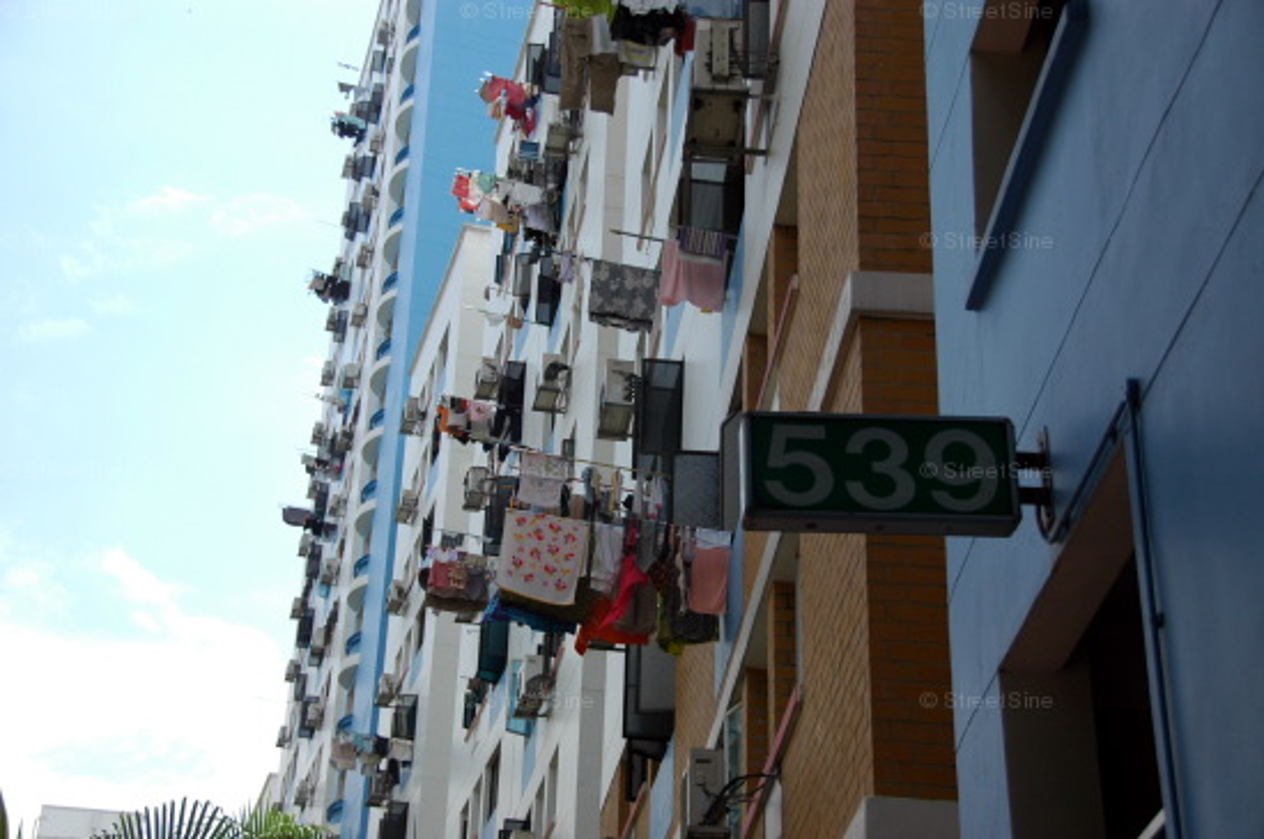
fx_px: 2104
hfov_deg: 33.4
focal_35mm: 60
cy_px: 420
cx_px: 632
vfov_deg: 22.6
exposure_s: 1/1000
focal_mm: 40
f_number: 4.5
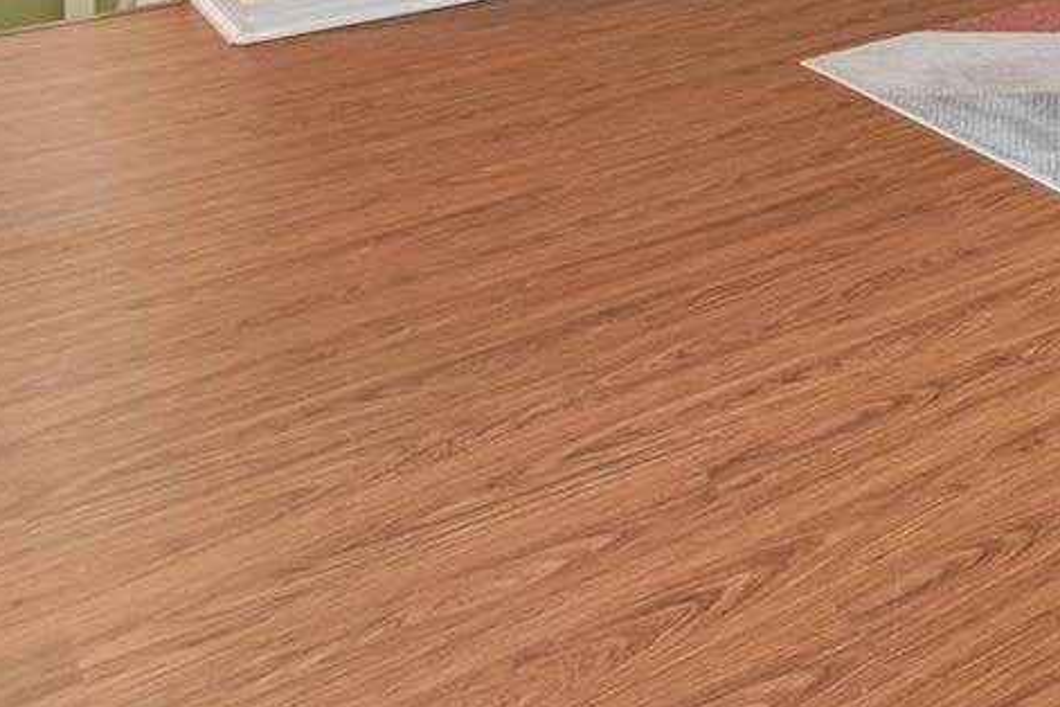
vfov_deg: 21.2
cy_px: -426
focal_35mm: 51
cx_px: 1427
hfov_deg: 29.8
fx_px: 1502
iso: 100
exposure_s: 1/3.33
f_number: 7.1
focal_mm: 10
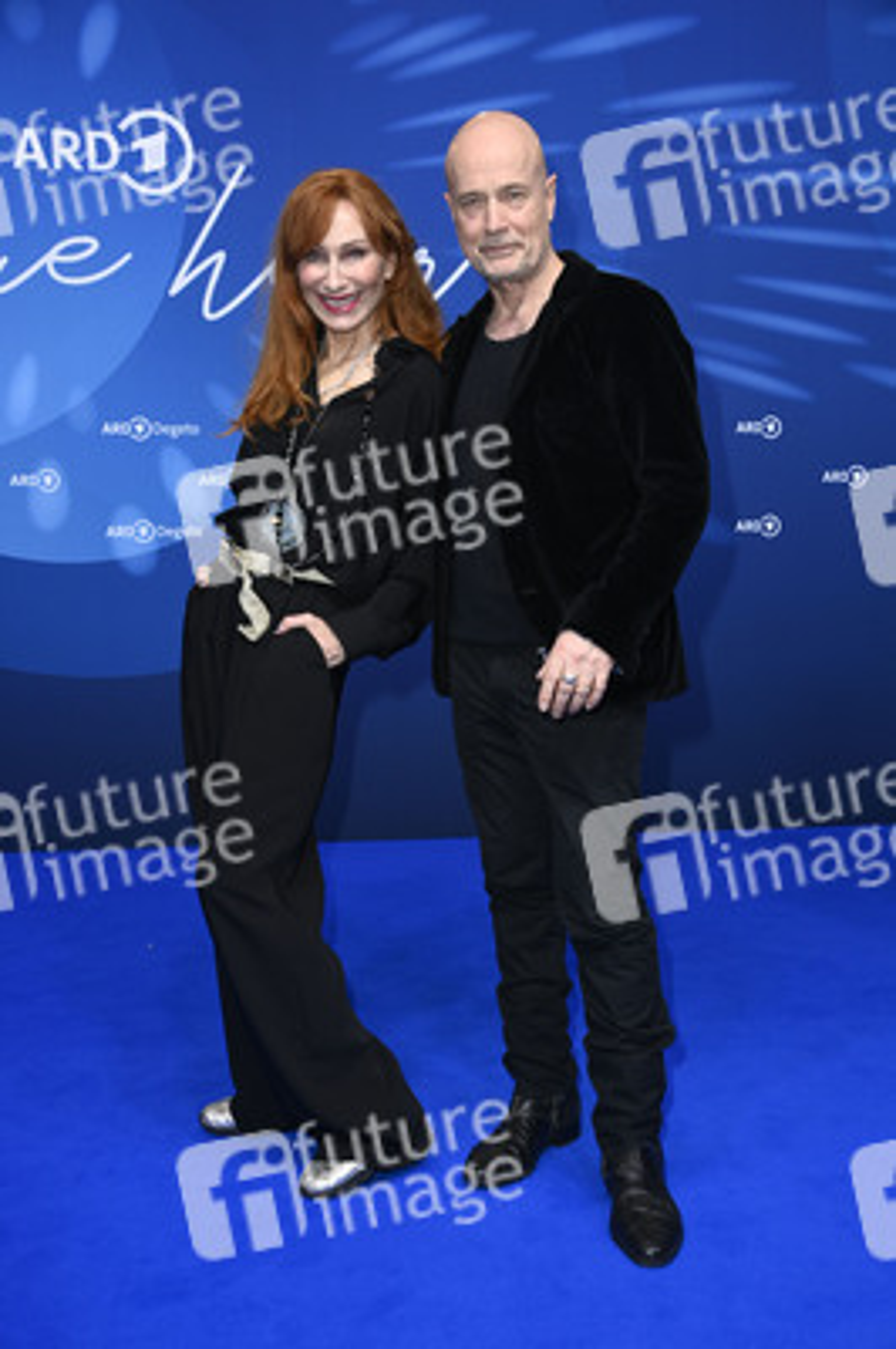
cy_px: 674
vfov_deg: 50.7
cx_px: 448
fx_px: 1421
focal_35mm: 38
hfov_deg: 35.0
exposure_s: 1/250
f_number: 5.6
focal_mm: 38
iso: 1250
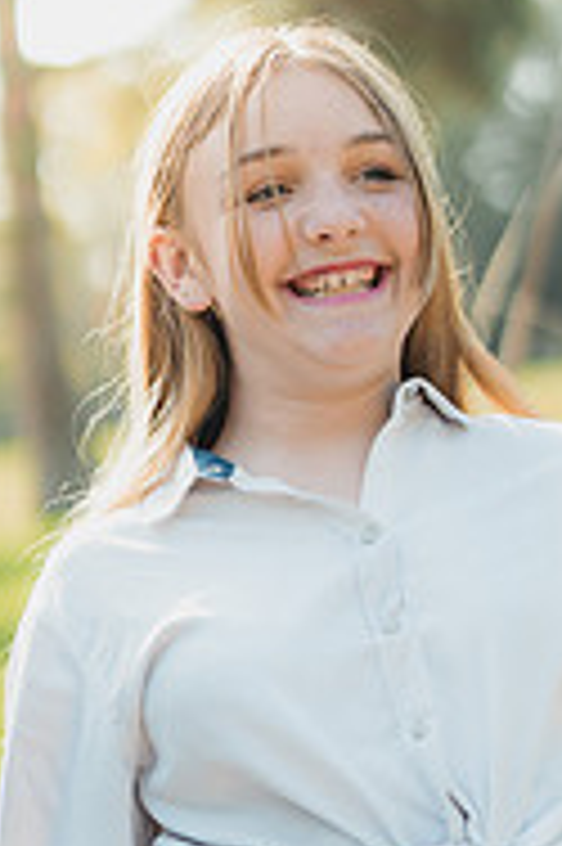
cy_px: 729
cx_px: 315
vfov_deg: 16.9
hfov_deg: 11.4
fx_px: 2815
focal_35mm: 120
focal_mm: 50
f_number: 1.4
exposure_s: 1/4000
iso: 250
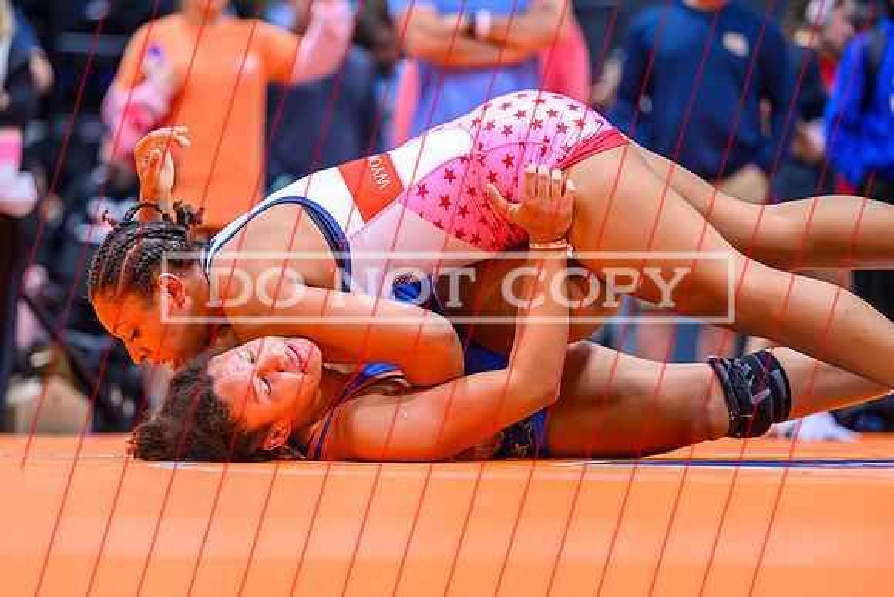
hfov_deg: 11.3
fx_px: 4506
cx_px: 407
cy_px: 259
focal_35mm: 181
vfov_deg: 7.6
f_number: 2.8
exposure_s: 1/800
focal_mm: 140
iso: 3200
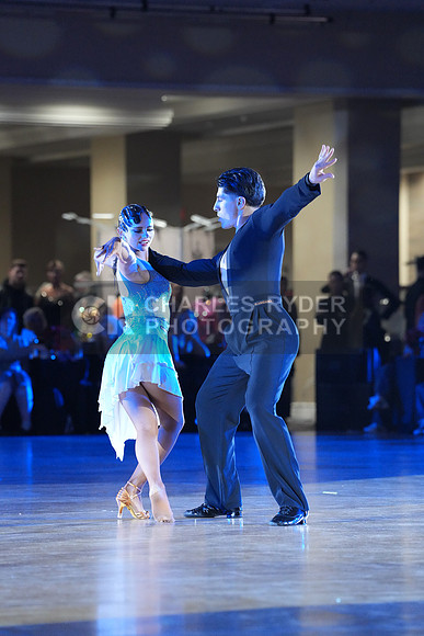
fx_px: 3531
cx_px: 212
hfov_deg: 6.9
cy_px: 318
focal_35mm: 200
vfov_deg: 10.3
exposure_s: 1/250
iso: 6400
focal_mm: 200
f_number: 4.5
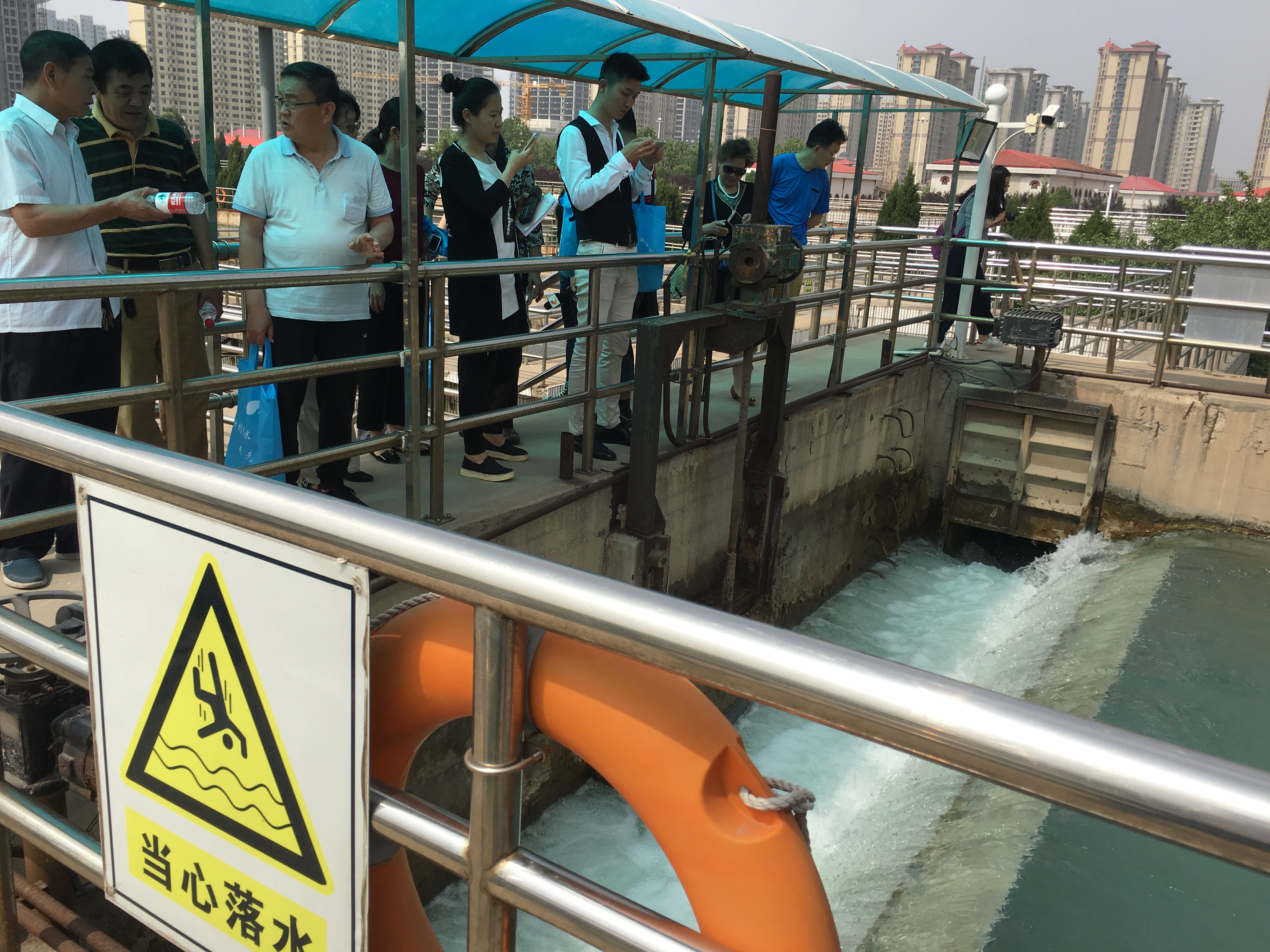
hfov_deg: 61.7
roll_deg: -3.5
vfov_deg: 48.2
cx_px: 635
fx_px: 1064
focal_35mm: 29
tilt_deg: -16.1
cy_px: 476
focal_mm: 4.15
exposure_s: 1/1789
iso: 25
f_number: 2.2
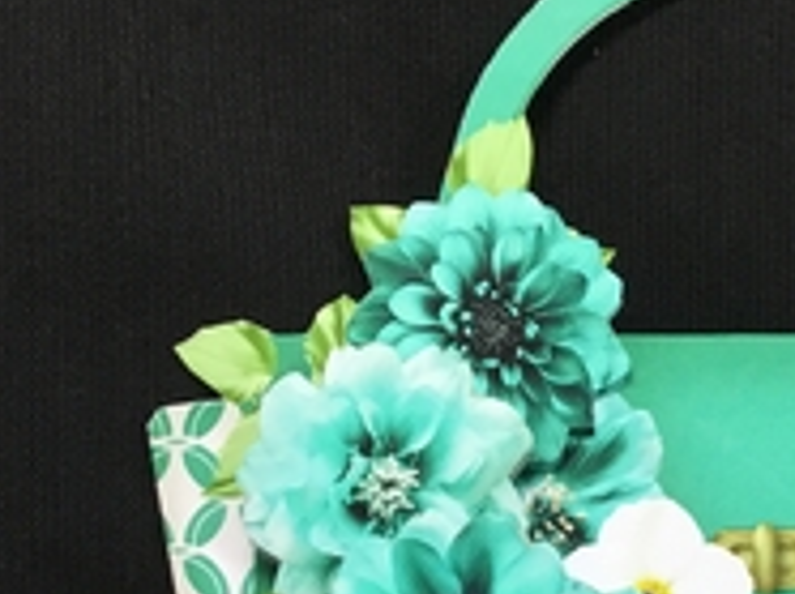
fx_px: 1720
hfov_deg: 25.4
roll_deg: -2.9
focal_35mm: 75
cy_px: 541
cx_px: 675
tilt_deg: -33.0
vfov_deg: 19.2
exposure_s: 1/33
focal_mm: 3.3
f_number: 2.4
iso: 40
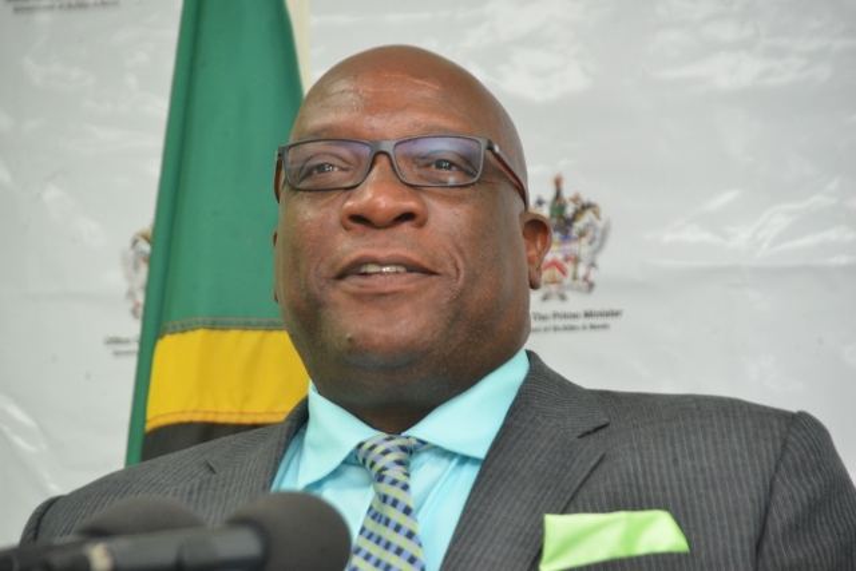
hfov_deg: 9.4
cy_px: 286
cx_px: 428
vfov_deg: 6.2
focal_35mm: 220
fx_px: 5232
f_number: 8
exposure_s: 1/60
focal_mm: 220
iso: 1600
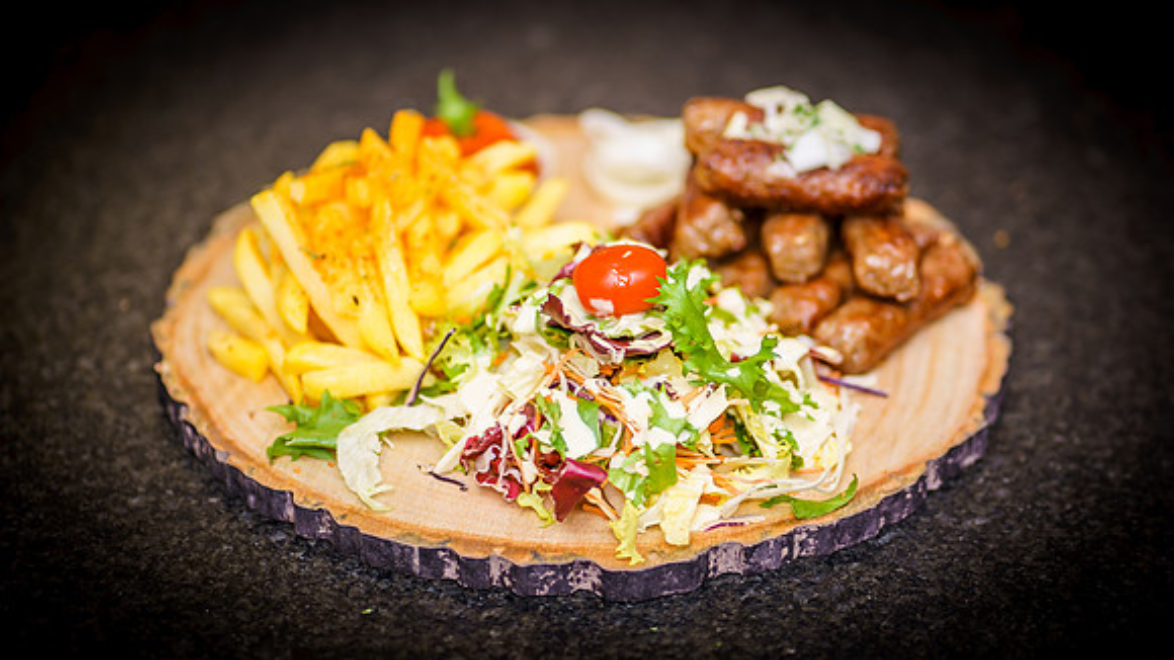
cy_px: 310
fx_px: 3447
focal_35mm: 111
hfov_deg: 19.3
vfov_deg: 10.9
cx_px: 607
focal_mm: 85
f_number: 1.8
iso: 100
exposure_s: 1/80
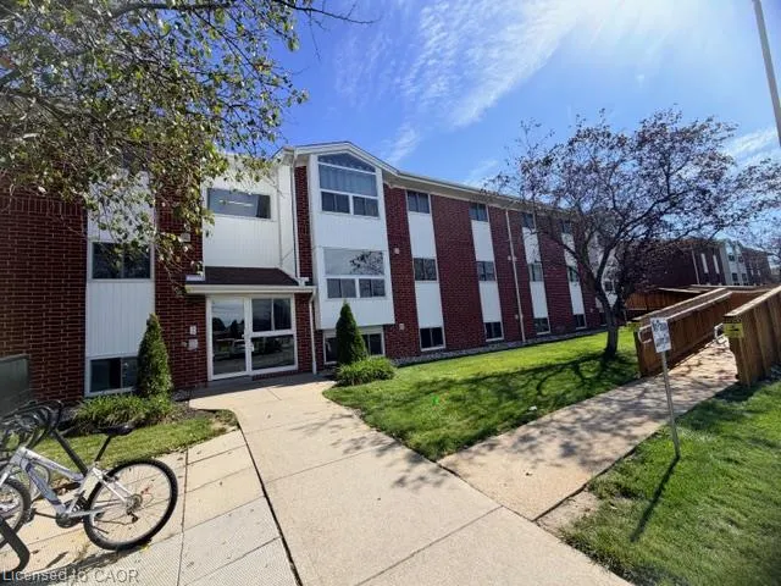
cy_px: 293
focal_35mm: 14
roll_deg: +5.5
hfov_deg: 102.1
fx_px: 316
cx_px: 390
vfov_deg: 85.7
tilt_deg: +5.6
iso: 25
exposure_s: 1/770
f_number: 2.2
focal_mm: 2.22
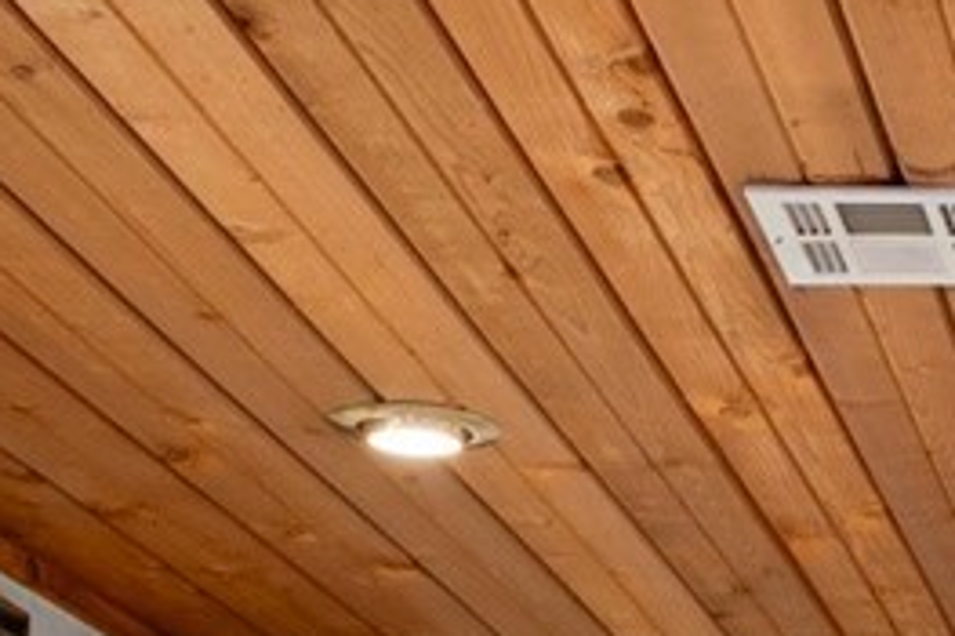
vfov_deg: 10.0
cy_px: 1401
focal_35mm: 124
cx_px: 1253
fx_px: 3287
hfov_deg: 15.7
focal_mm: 16
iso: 200
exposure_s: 1/2
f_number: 9
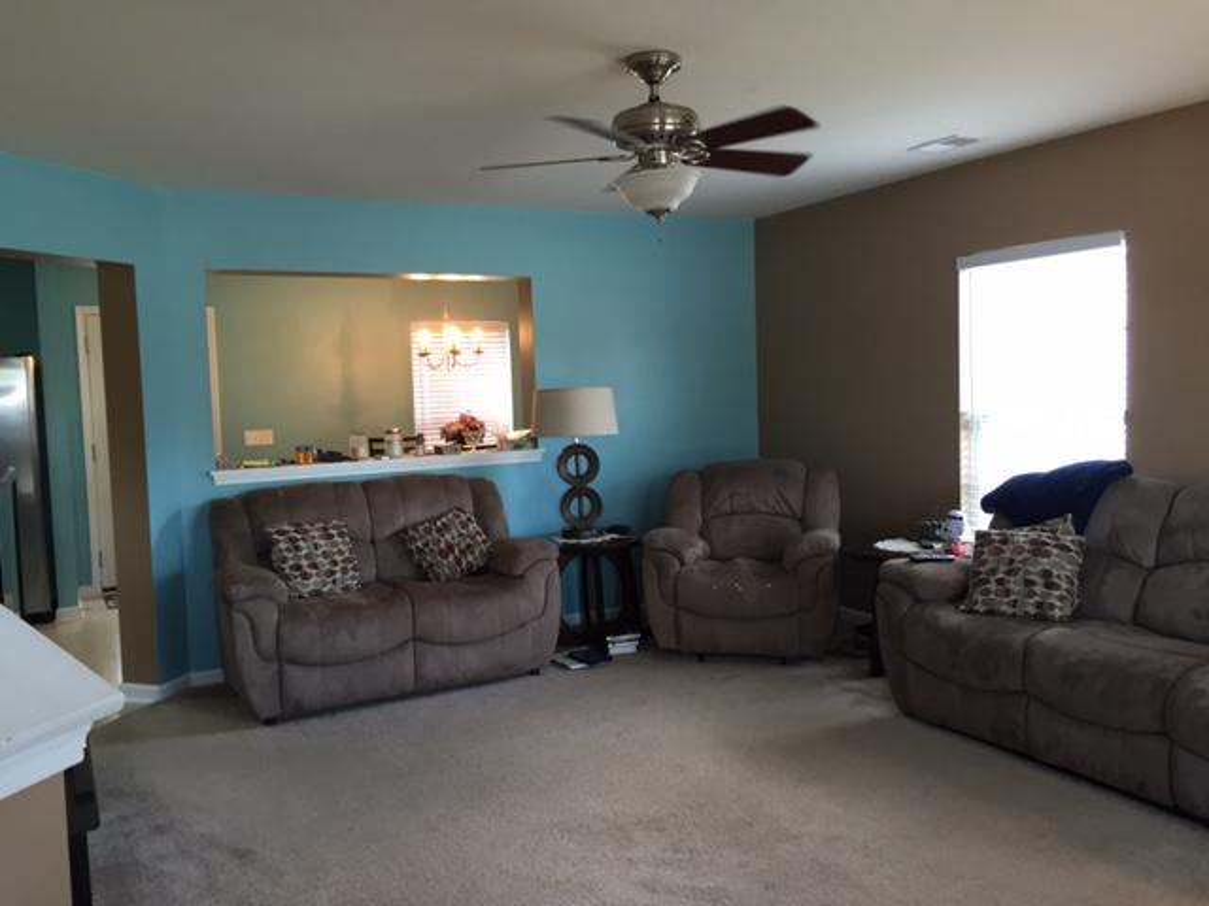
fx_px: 1013
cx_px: 604
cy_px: 453
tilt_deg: -5.3
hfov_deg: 61.7
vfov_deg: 48.2
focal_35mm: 29
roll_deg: +1.2
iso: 80
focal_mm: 4.15
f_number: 2.2
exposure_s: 1/30
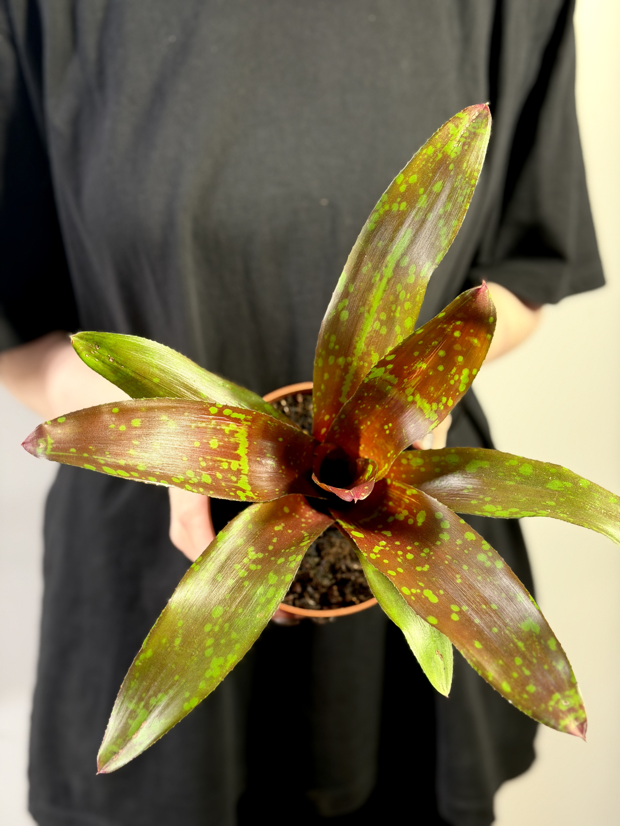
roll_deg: -0.4
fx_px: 1146
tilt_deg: -22.5
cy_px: 413
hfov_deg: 30.3
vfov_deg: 39.7
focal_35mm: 48
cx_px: 310
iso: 200
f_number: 1.78
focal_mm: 6.76
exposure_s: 1/60
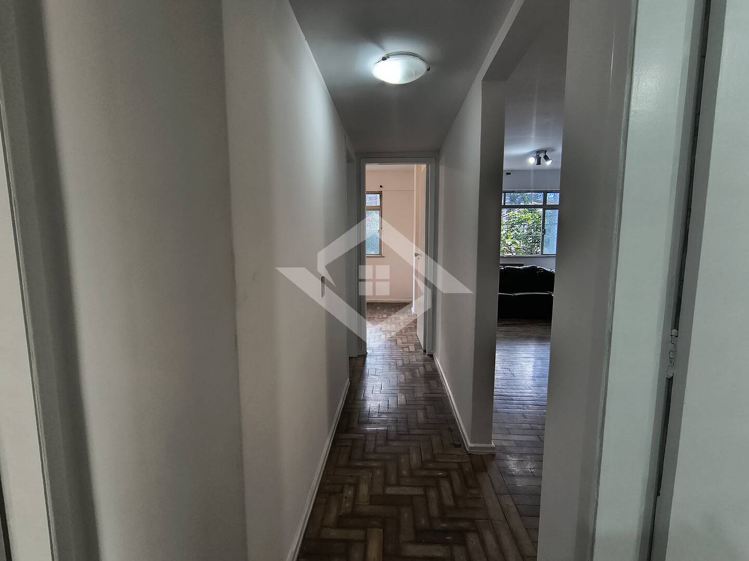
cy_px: 280
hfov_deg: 110.5
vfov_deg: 94.5
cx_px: 374
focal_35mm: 12
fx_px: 260
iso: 403
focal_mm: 2.13
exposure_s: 1/60
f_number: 2.2
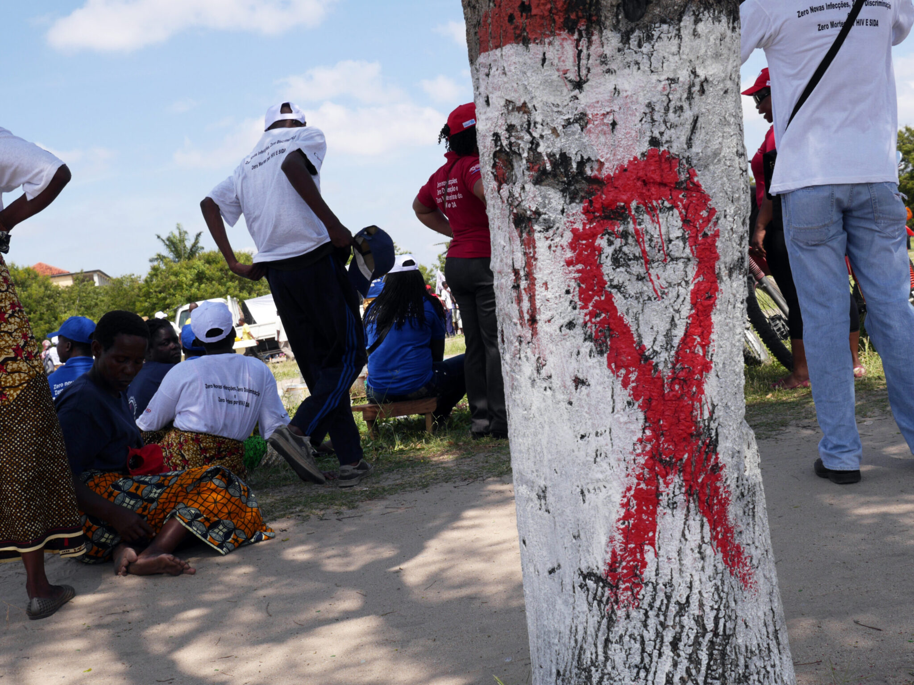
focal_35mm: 42
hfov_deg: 44.8
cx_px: 457
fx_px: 1109
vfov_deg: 34.3
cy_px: 342
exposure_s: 1/640
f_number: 7.1
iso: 200
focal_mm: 21
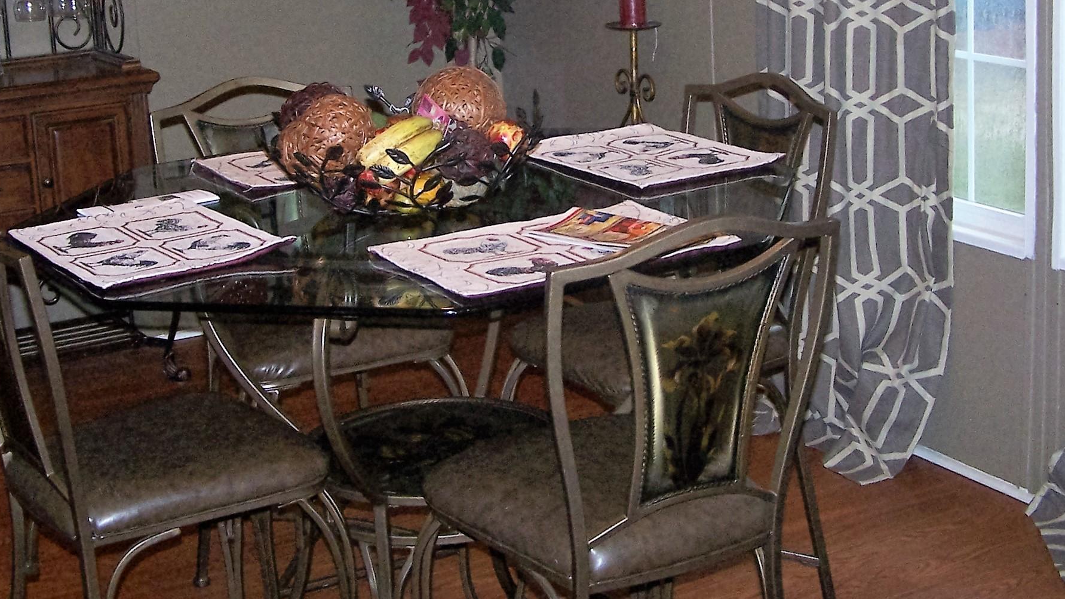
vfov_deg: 21.2
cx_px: 520
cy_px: 107
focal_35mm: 56
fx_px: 1581
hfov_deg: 37.2
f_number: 2.8
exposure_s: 1/60
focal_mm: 6.3
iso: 140
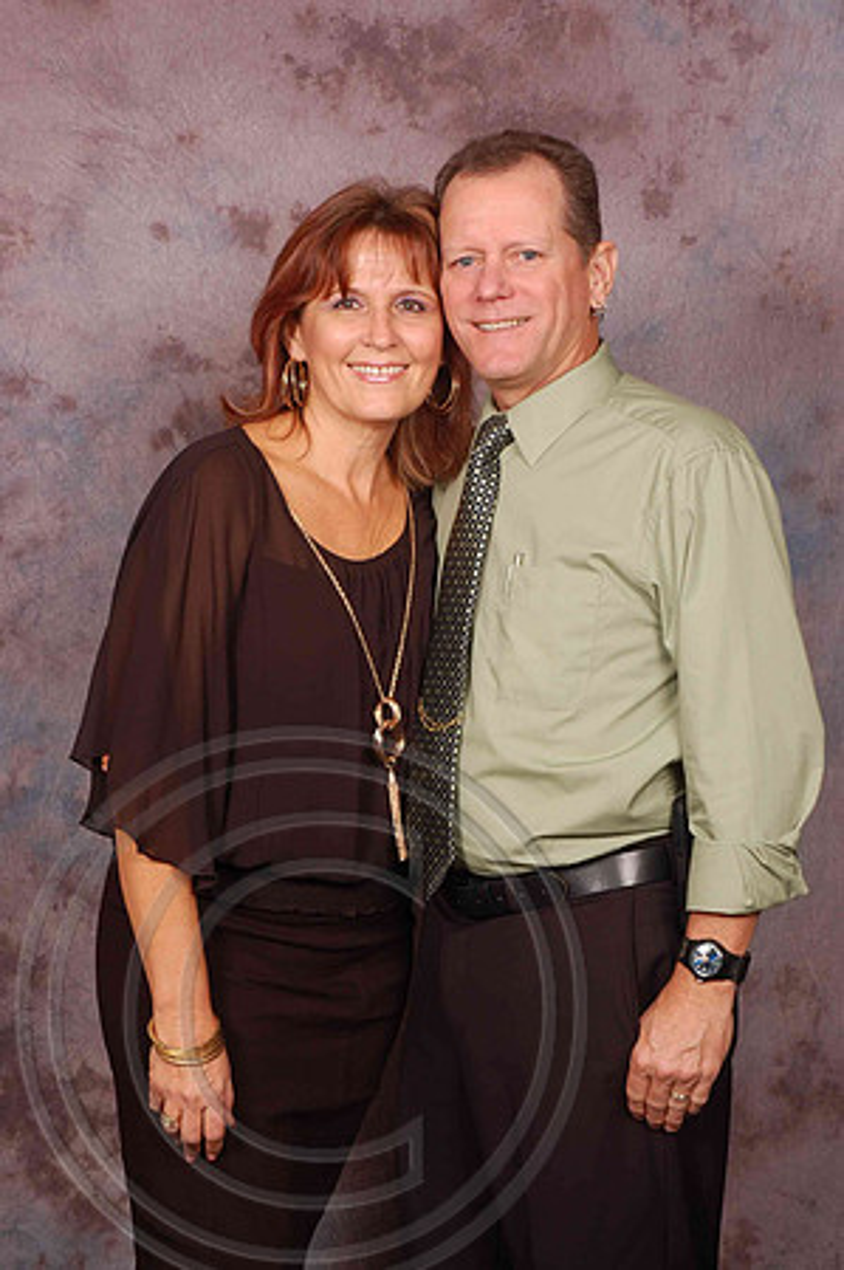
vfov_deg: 29.3
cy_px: 635
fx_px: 2432
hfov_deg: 19.7
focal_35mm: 69
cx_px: 422
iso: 200
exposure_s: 1/125
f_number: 10
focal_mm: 46
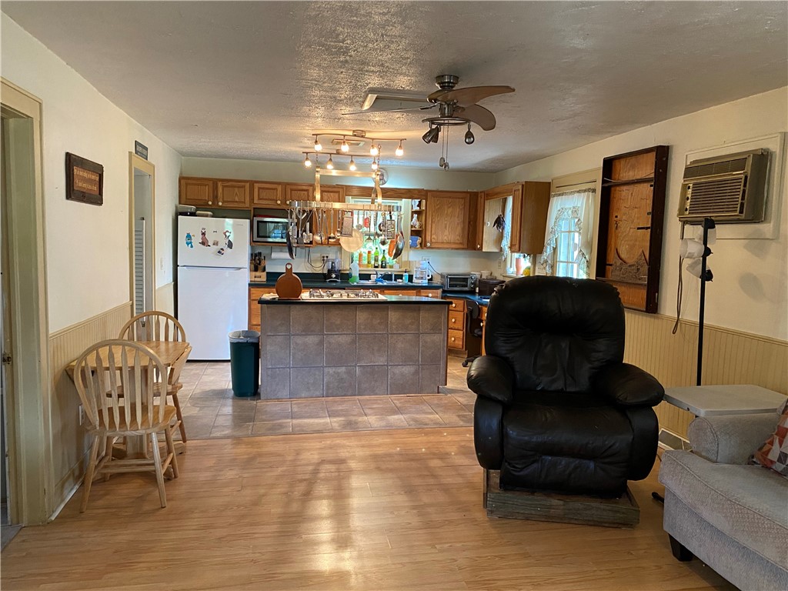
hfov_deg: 67.3
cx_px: 394
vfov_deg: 53.1
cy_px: 296
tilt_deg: -3.8
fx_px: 592
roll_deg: -2.2
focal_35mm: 26
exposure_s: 1/60
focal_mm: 4.25
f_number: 1.8
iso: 400
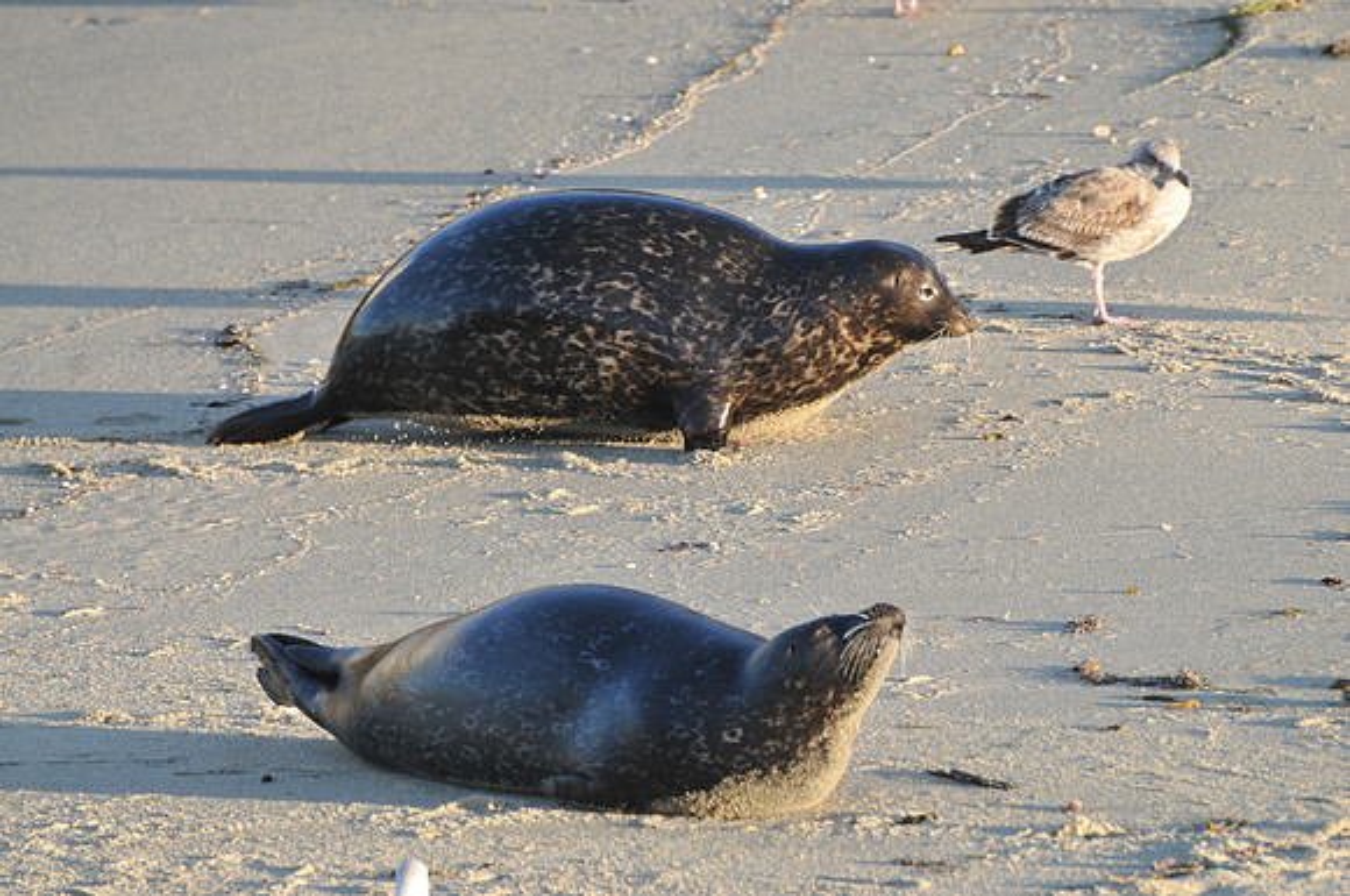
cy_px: 448
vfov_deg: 3.3
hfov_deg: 4.9
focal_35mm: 420
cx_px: 675
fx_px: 15728
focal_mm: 280
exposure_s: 1/200
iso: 200
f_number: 7.1
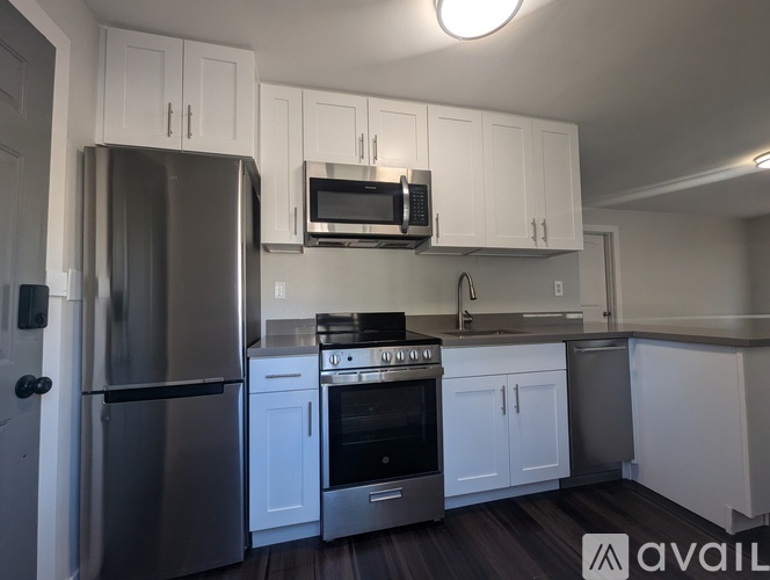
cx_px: 385
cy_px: 290
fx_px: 290
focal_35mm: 13
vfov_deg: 90.1
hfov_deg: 106.1
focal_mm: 1.95
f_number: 2.2
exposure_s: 1/60
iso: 68
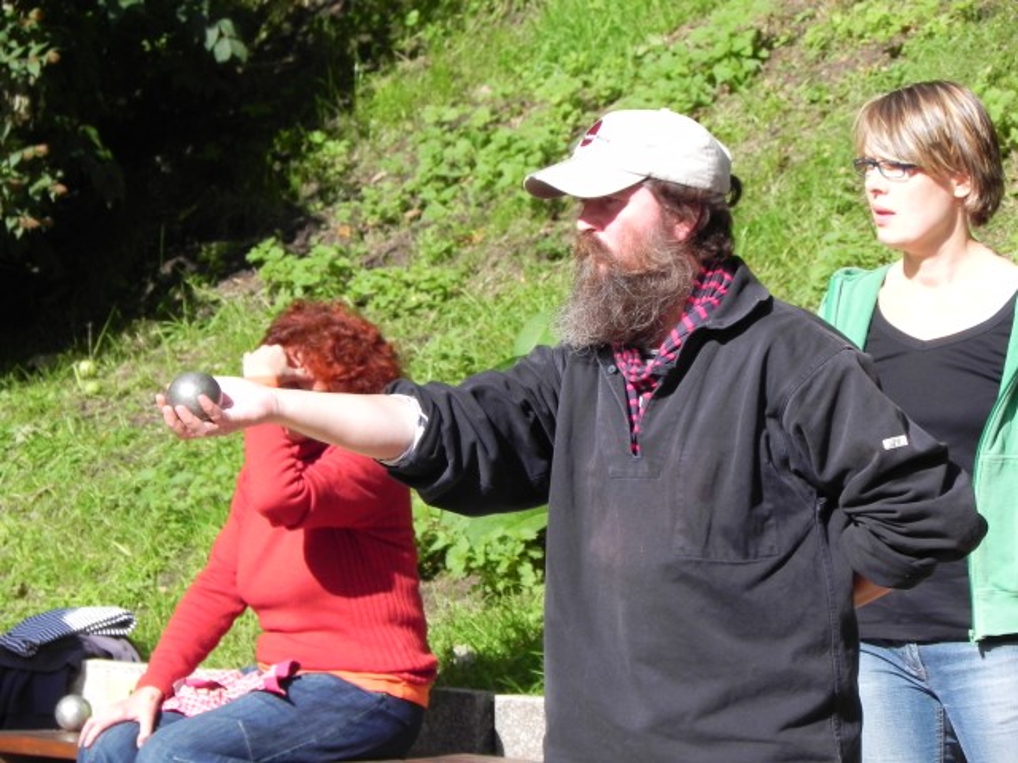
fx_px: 8558
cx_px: 509
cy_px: 382
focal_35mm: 291
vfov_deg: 5.1
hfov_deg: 6.8
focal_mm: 51.8
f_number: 6.3
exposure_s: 1/296
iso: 160
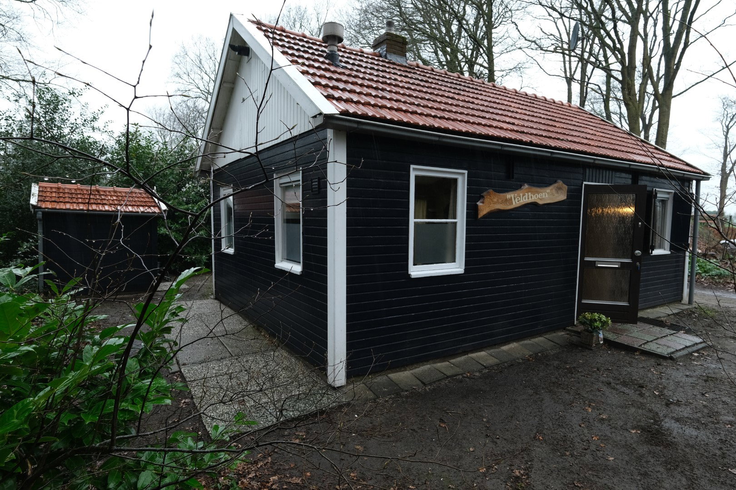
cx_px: 368
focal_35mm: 15
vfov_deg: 77.3
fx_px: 307
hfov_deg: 100.4
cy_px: 245
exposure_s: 1/90
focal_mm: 10
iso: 250
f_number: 5
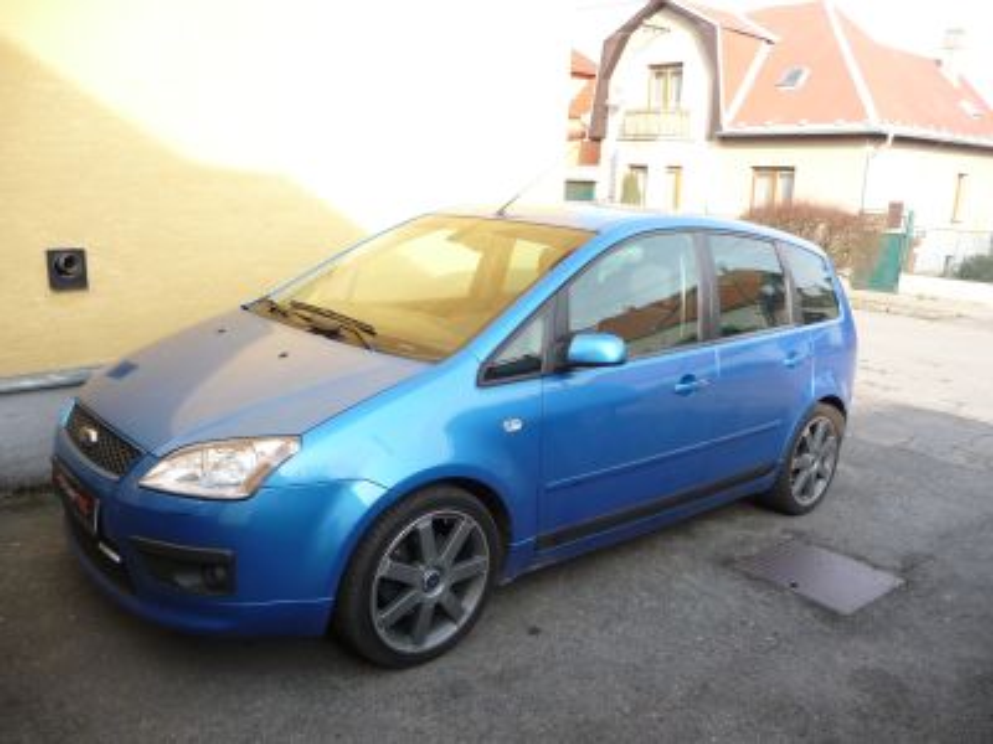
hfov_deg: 63.4
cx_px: 496
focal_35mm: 28
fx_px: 803
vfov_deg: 49.7
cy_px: 372
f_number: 3.3
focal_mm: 4.7
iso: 200
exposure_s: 1/320
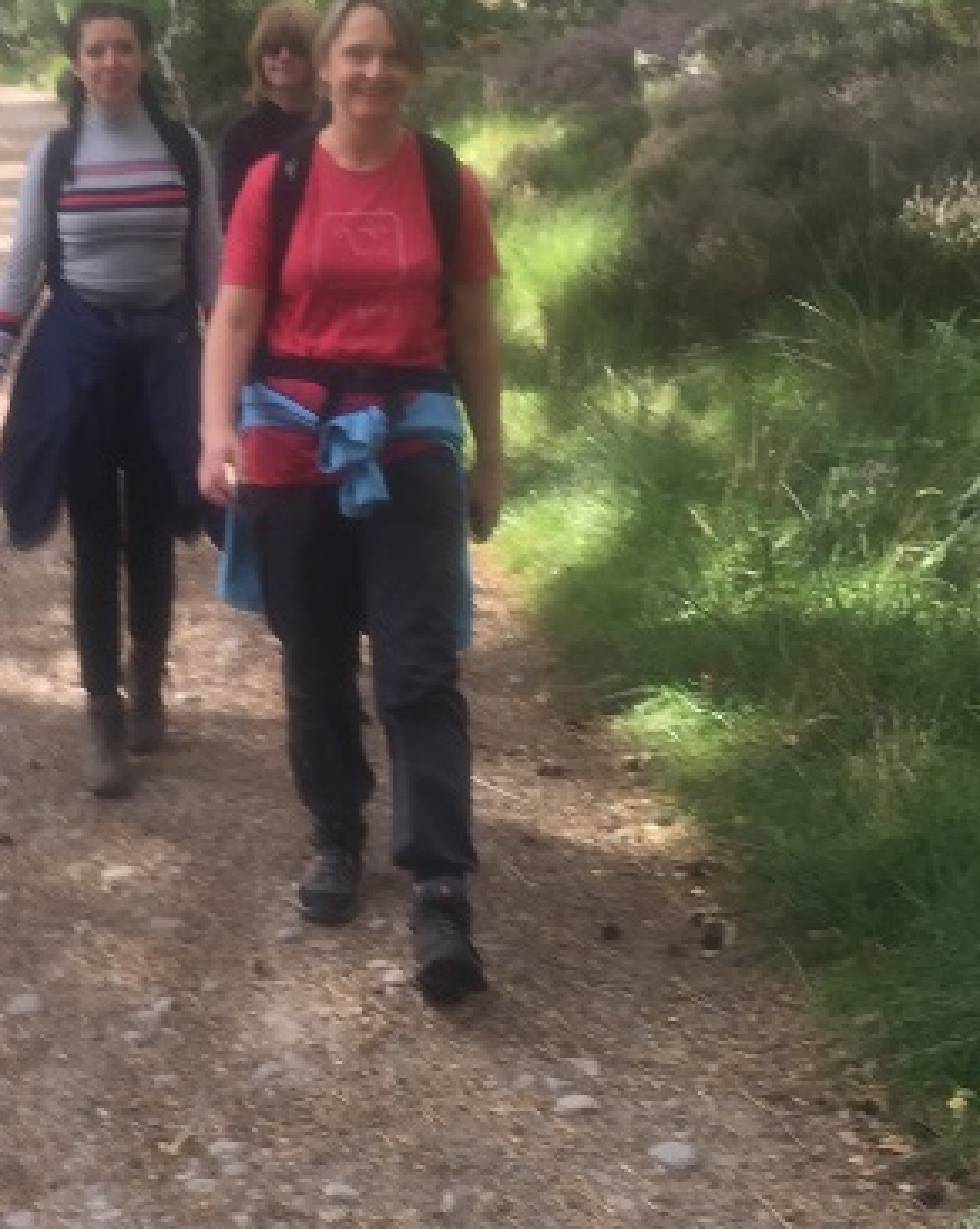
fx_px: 2252
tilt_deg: -12.6
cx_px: 57
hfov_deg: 23.7
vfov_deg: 30.1
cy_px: 317
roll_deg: +1.7
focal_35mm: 62
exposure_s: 1/189
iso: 32
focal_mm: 4.15
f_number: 2.2
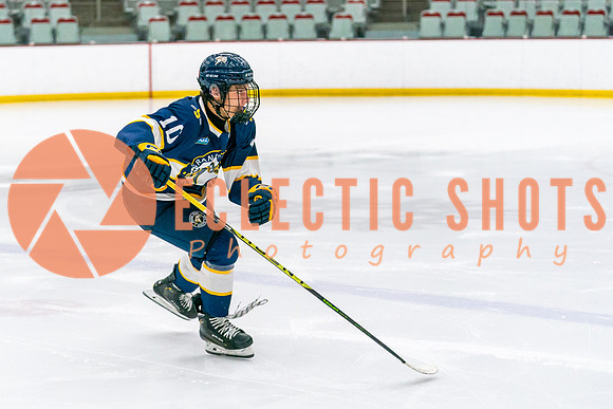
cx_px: 203
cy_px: 201
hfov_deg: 18.2
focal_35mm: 112
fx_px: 1910
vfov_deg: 12.2
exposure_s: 1/1250
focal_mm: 70
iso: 3200
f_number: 2.8
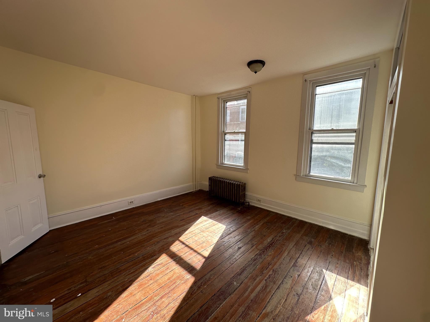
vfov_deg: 85.7
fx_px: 174
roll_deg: -0.3
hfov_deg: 102.1
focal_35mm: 14
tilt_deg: -7.1
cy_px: 161
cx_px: 215
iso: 40
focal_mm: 2.22
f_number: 2.2
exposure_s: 1/184
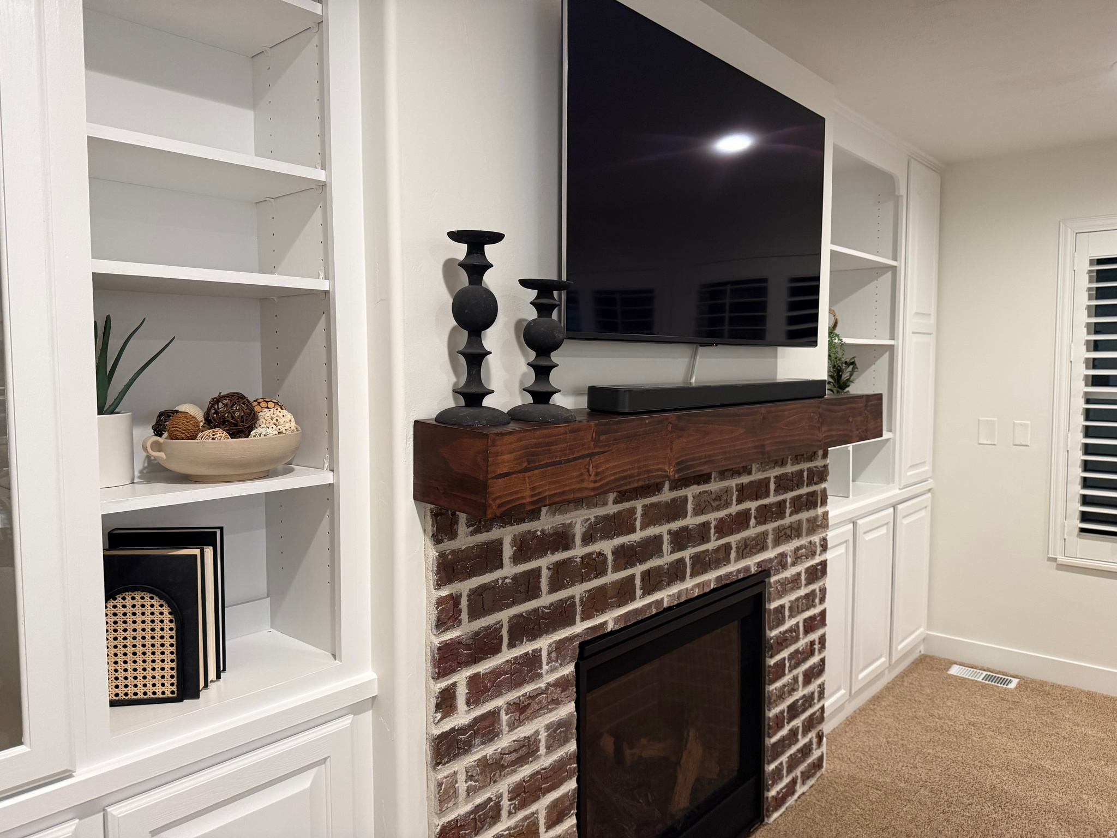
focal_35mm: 24
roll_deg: -0.3
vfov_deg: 56.8
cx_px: 558
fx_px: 774
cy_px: 419
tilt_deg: -3.5
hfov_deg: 71.6
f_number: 1.78
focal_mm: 6.76
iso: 250
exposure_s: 1/60
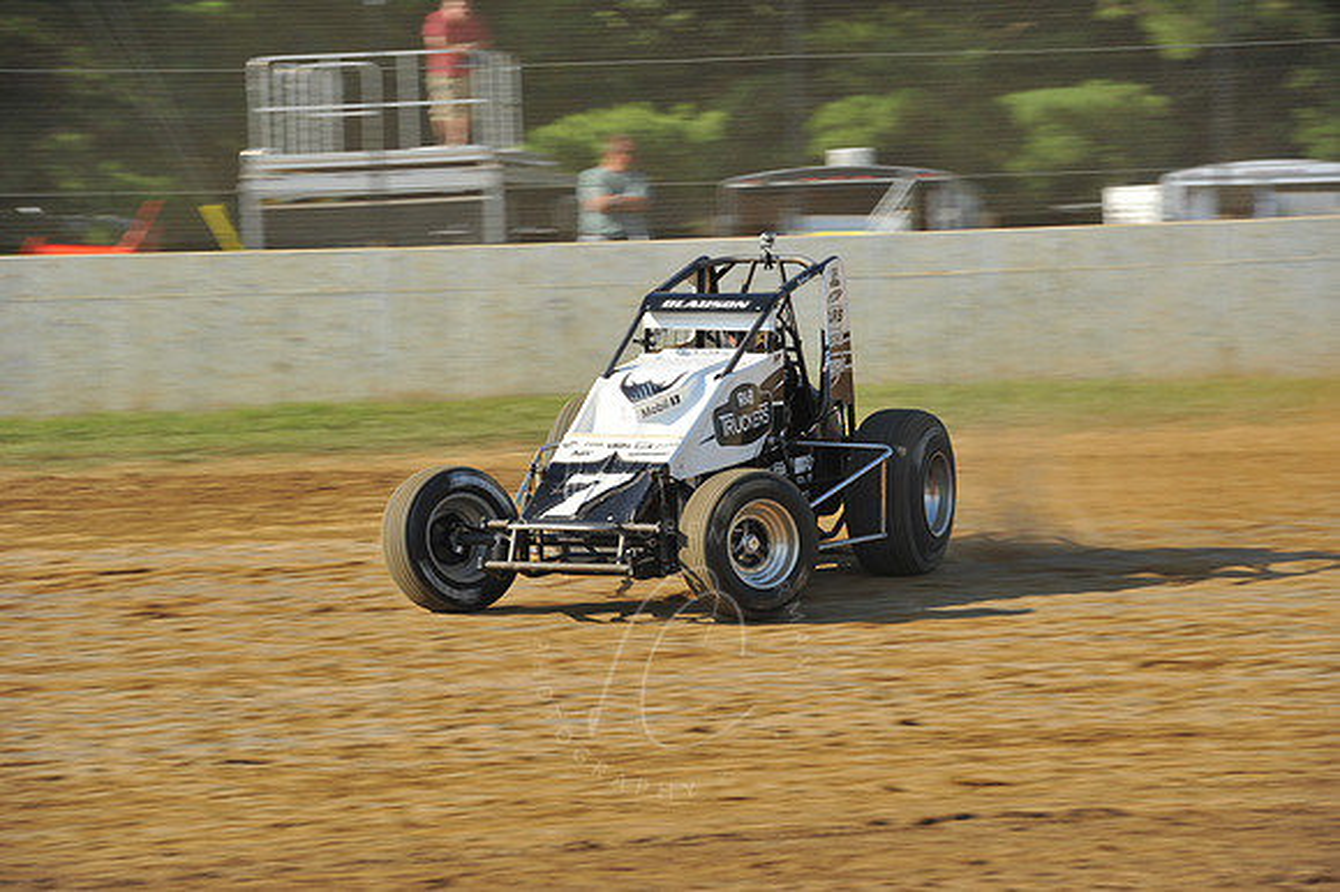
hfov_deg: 10.6
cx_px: 670
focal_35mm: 195
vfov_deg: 7.0
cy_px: 446
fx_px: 7254
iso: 320
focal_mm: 195
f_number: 10
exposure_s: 1/320
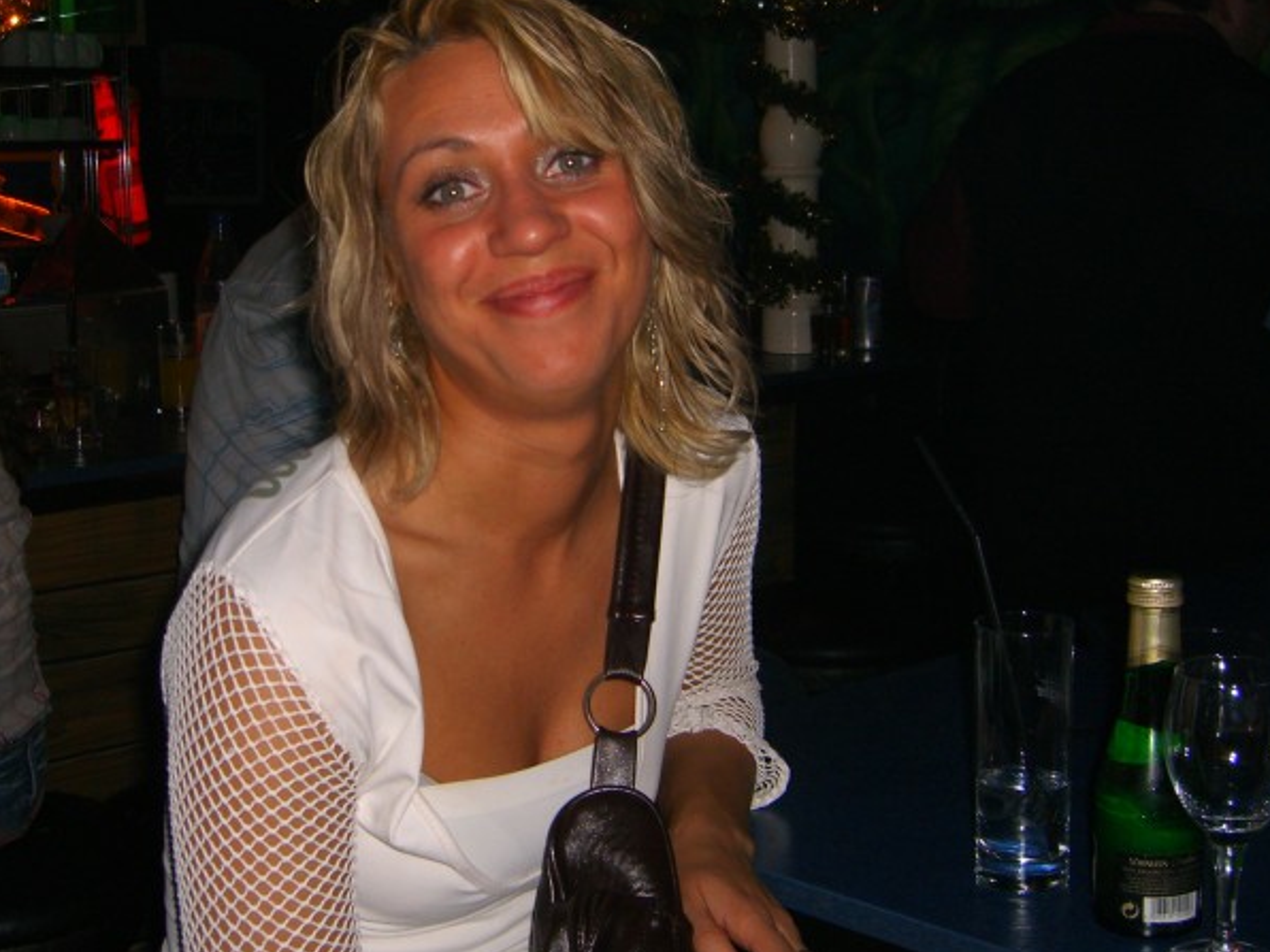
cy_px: 411
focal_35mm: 51
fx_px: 1871
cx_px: 509
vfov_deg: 28.5
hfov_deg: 37.4
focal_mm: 7.9
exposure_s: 1/60
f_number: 2.8
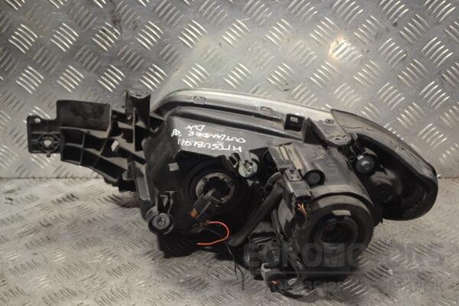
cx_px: 230
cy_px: 153
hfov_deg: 31.9
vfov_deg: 21.6
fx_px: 803
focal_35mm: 63
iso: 200
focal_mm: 42
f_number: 5.3
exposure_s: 1/30
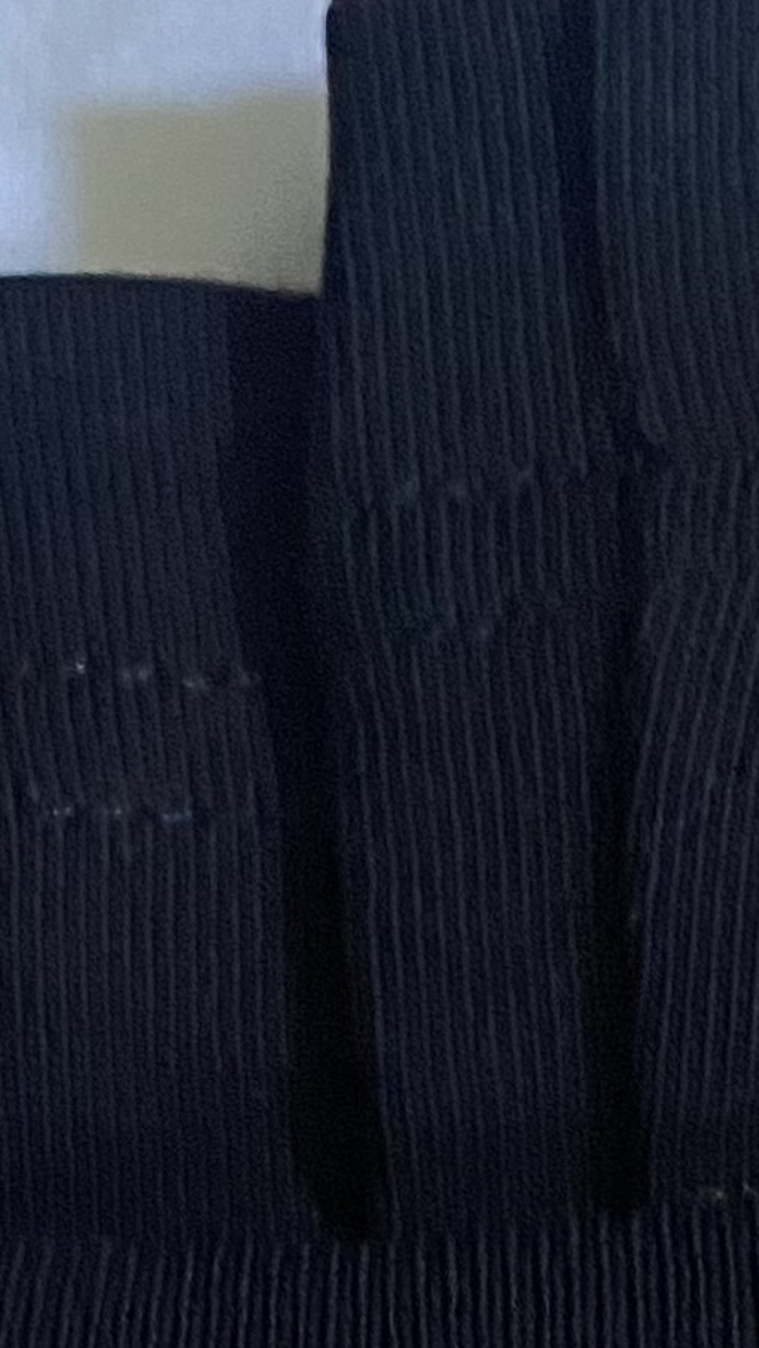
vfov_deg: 15.9
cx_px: 144
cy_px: 1890
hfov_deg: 9.6
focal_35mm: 126
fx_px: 4506
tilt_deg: -76.0
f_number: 1.8
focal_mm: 4.25
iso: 500
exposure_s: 1/60
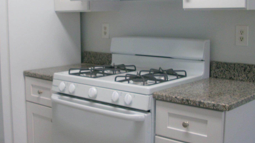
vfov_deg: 22.2
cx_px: 75
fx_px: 365
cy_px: 61
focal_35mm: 54
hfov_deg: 37.9
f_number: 3.1
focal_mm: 6.3
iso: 90
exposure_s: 1/30
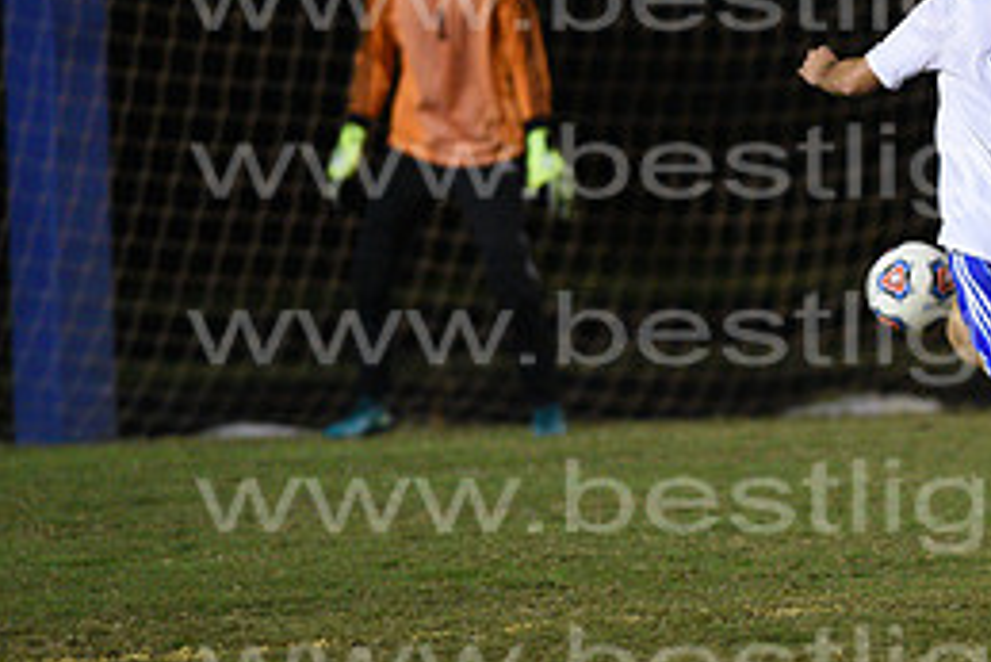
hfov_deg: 3.1
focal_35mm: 673
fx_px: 18536
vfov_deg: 2.0
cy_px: 254
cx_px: 1064
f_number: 3.2
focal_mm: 300
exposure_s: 1/800
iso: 8000
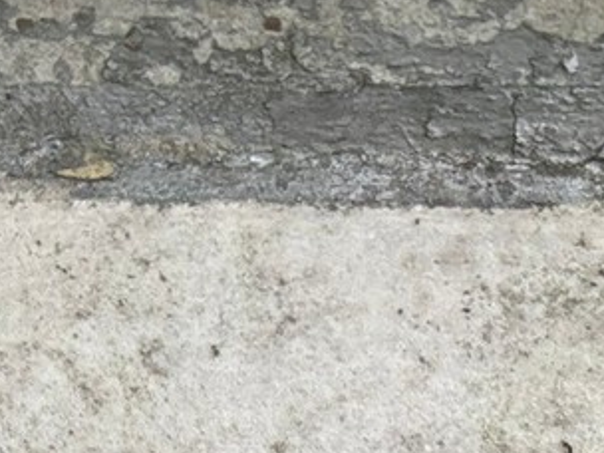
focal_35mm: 123
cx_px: 399
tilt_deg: -56.0
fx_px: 2146
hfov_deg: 16.0
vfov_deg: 10.9
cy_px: 932
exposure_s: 1/60
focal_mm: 5.96
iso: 160
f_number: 1.6
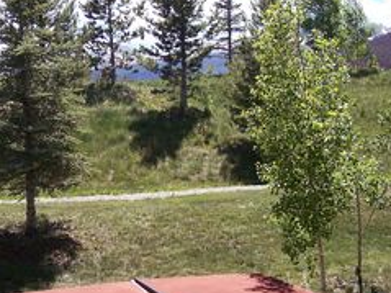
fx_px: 677
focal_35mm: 60
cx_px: 142
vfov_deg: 24.4
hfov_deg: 32.0
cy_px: 124
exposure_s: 1/500
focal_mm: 8
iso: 100
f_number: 3.4
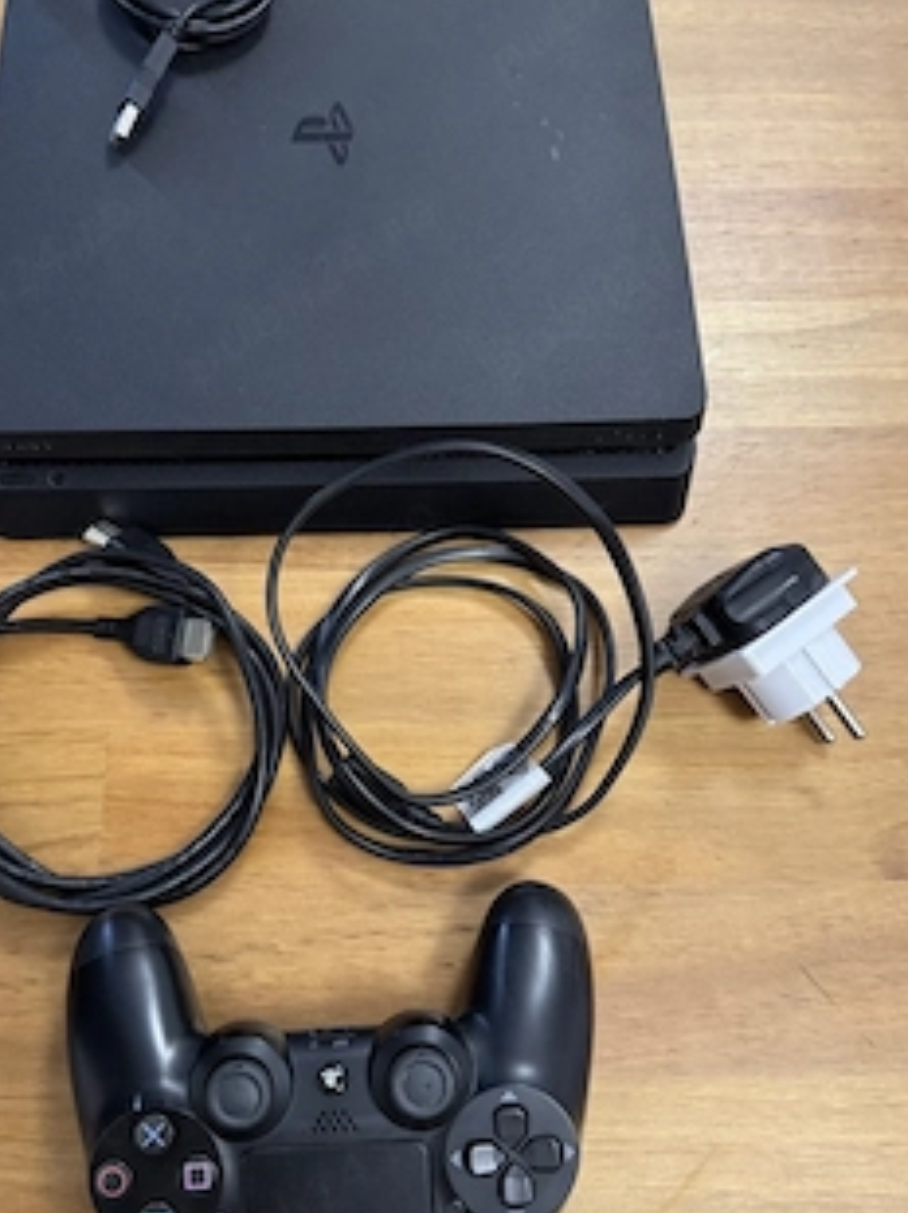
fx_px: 1086
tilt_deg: -68.4
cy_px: 642
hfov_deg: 45.3
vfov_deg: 58.3
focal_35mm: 31
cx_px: 387
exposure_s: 1/50
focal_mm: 6.76
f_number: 1.78
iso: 500
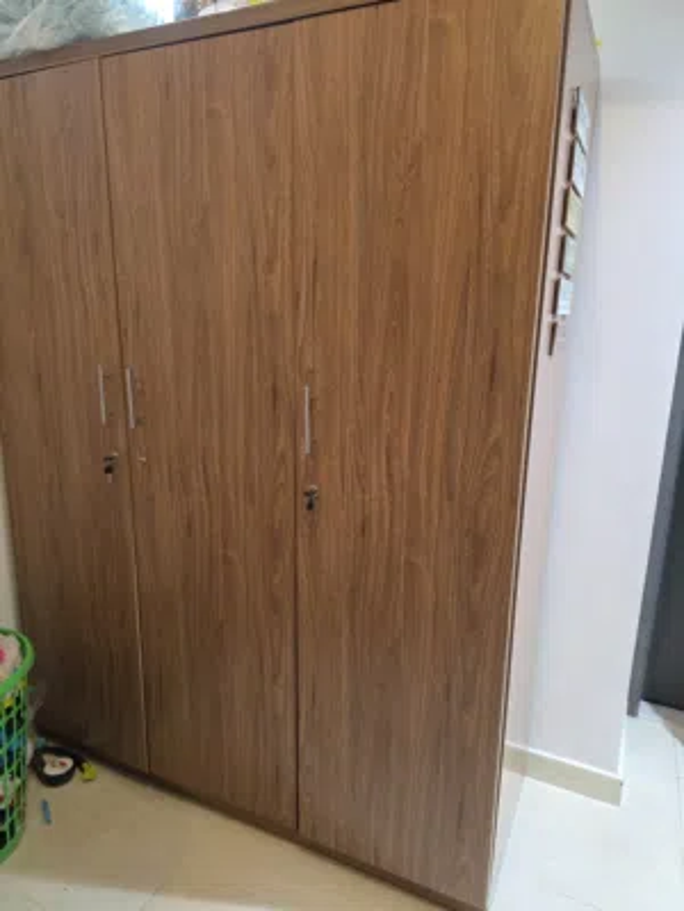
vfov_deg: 73.9
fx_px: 606
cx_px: 342
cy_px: 456
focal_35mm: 23
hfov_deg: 58.9
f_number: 1.7
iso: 320
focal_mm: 6.3
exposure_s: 1/100
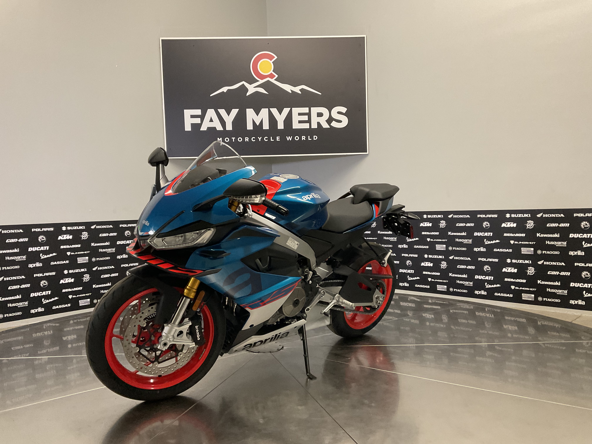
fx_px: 496
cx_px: 296
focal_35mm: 29
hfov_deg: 61.7
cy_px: 222
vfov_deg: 48.2
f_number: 1.8
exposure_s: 1/60
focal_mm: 3
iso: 200
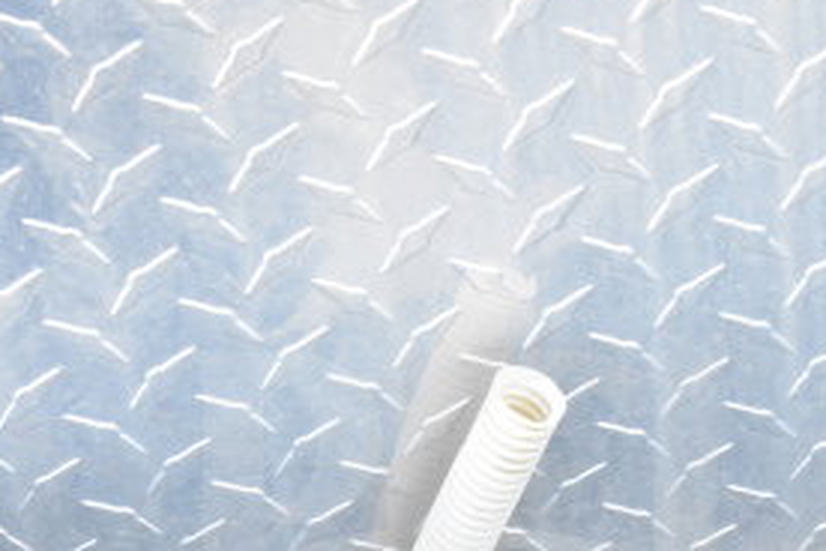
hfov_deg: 11.3
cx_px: 458
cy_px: 588
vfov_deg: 7.5
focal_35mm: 182
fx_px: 4178
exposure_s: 1/400
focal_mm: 55
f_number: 10
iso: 6400
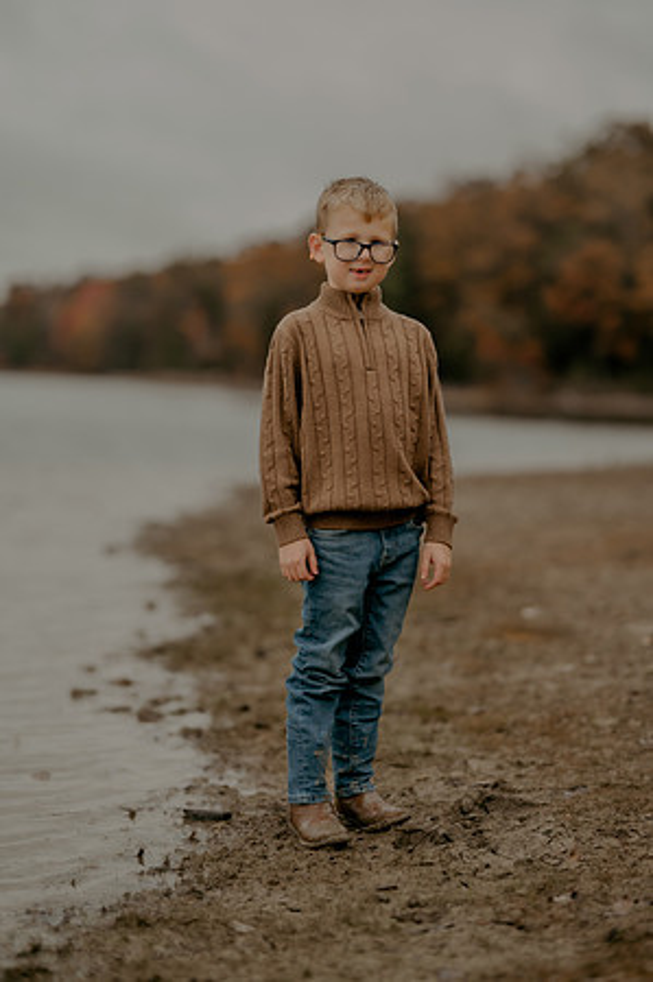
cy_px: 491
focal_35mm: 85
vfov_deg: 23.9
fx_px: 2318
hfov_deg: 16.0
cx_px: 326
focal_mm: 85
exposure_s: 1/160
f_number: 1.8
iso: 400
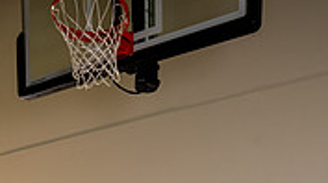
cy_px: 403
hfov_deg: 32.8
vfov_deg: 14.4
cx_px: 130
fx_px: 556
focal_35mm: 64
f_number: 7.1
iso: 640
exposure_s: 1/200
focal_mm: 24
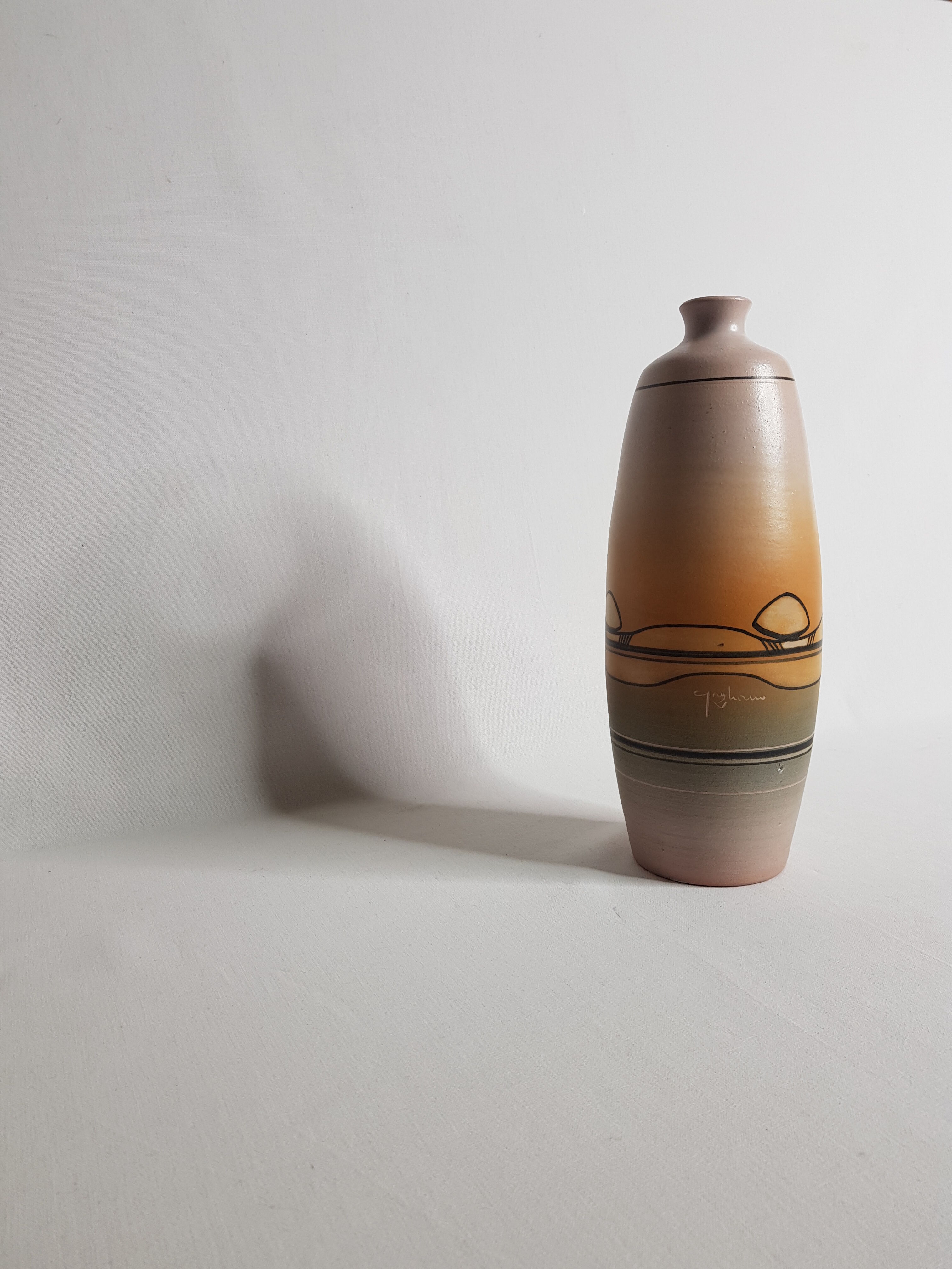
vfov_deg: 67.3
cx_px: 476
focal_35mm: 26
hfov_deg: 53.1
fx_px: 953
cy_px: 634
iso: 50
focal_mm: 4.2
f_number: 1.7
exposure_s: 1/50
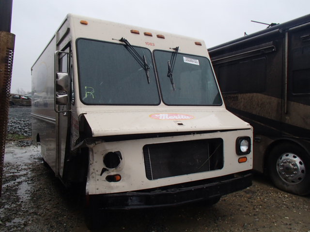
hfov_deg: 63.4
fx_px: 251
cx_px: 155
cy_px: 116
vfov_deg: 49.7
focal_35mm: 28
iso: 250
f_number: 3.9
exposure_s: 1/30
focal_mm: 5
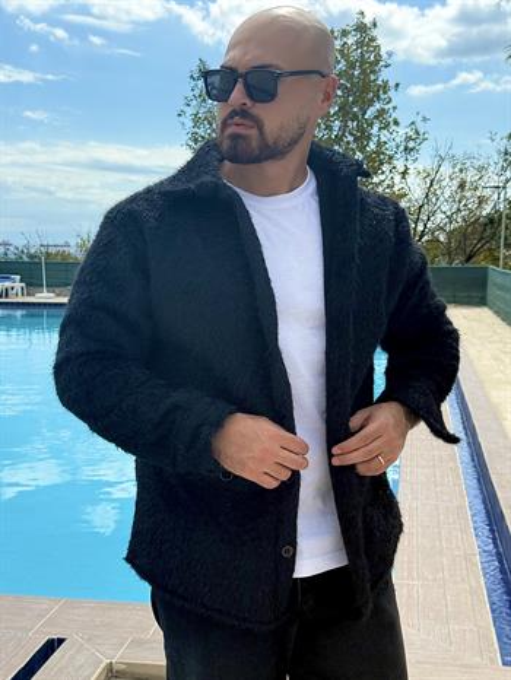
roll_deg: -1.0
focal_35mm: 48
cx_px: 256
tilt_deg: -5.1
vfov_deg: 39.6
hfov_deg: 30.3
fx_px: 944
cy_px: 340
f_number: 1.78
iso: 80
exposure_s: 1/4878
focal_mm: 6.76
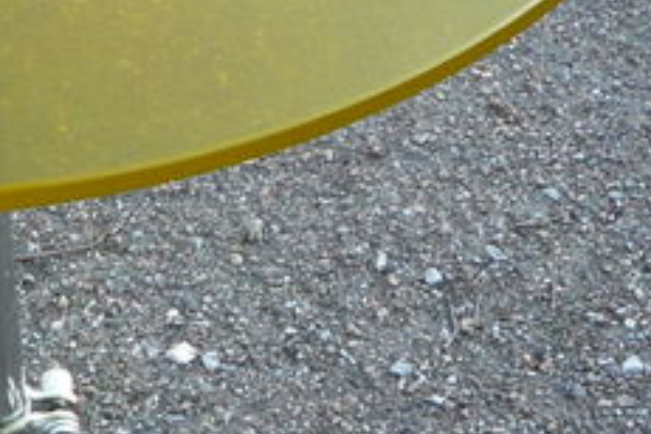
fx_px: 2441
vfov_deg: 10.1
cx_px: 3
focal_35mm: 135
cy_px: 349
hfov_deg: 14.9
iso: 100
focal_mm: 5.2
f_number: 3.3
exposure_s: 1/40
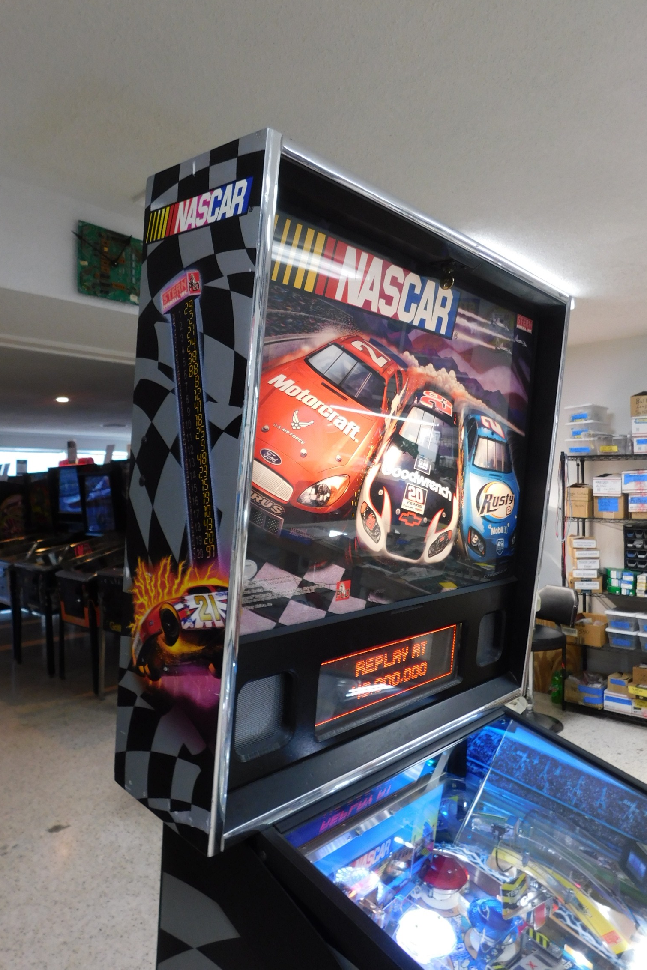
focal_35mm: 24
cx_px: 322
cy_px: 484
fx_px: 647
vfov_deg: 73.7
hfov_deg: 53.1
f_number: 3
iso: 140
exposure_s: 1/30
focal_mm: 4
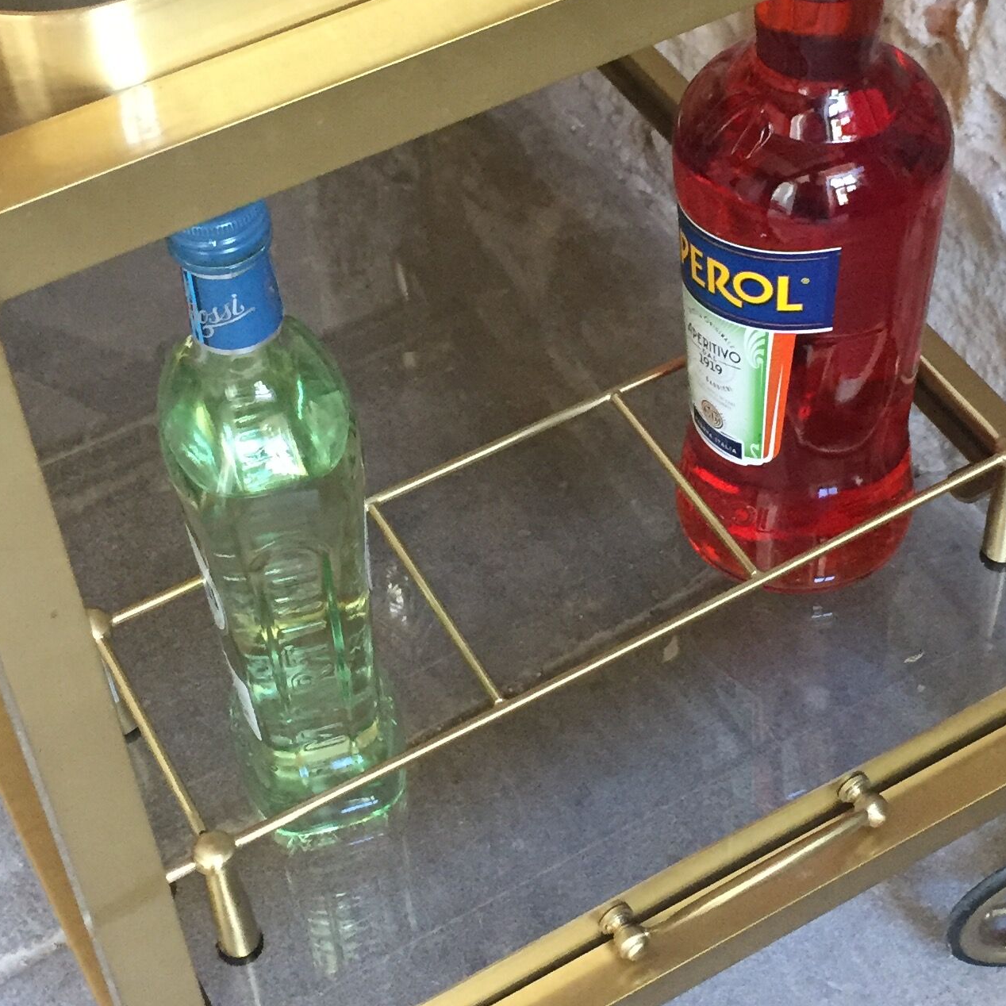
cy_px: 359
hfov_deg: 26.1
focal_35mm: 66
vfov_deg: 26.0
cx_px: 585
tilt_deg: -46.0
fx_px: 2170
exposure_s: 1/33
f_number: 2.2
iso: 250
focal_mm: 4.15
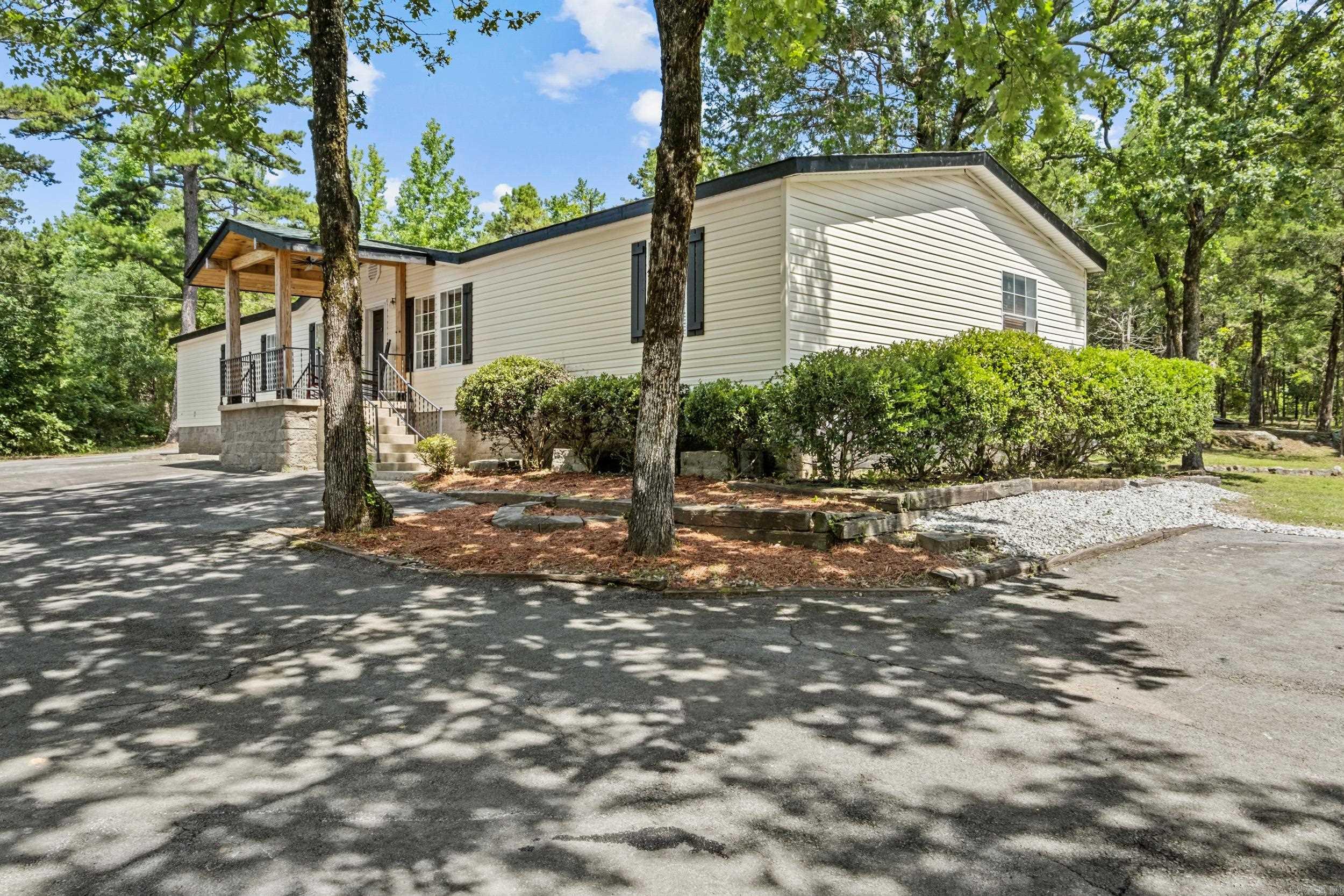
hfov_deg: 73.7
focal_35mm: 24
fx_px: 896
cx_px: 672
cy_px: 448
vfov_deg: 53.1
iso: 400
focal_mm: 15.9
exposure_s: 1/30
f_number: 10
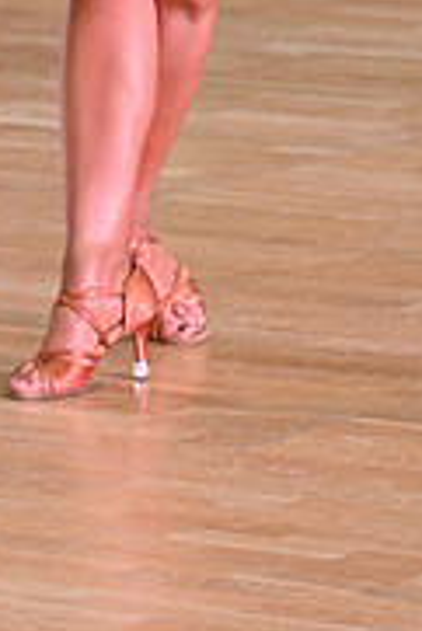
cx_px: -152
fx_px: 7037
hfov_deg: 3.4
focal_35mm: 401
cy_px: -359
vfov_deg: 5.1
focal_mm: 125
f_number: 5
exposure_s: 1/320
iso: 3200
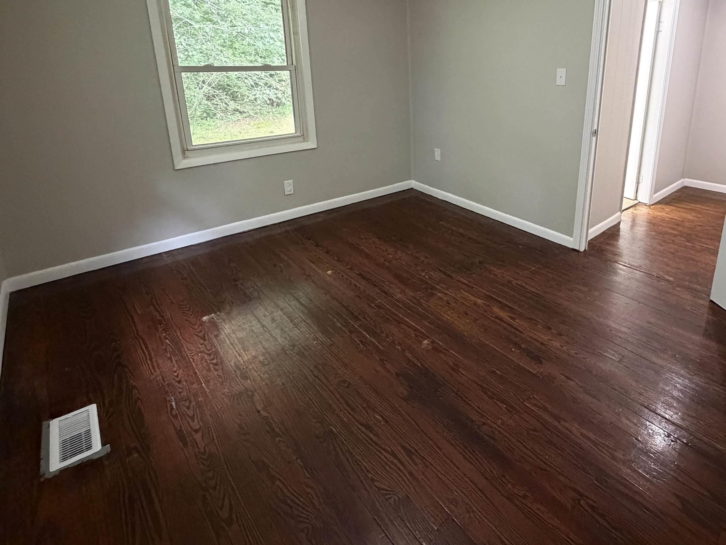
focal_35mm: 20
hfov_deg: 80.0
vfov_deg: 63.6
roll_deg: -0.1
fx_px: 420
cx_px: 459
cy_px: 165
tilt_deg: -14.8
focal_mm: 2.22
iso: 1000
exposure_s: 1/60
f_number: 2.2
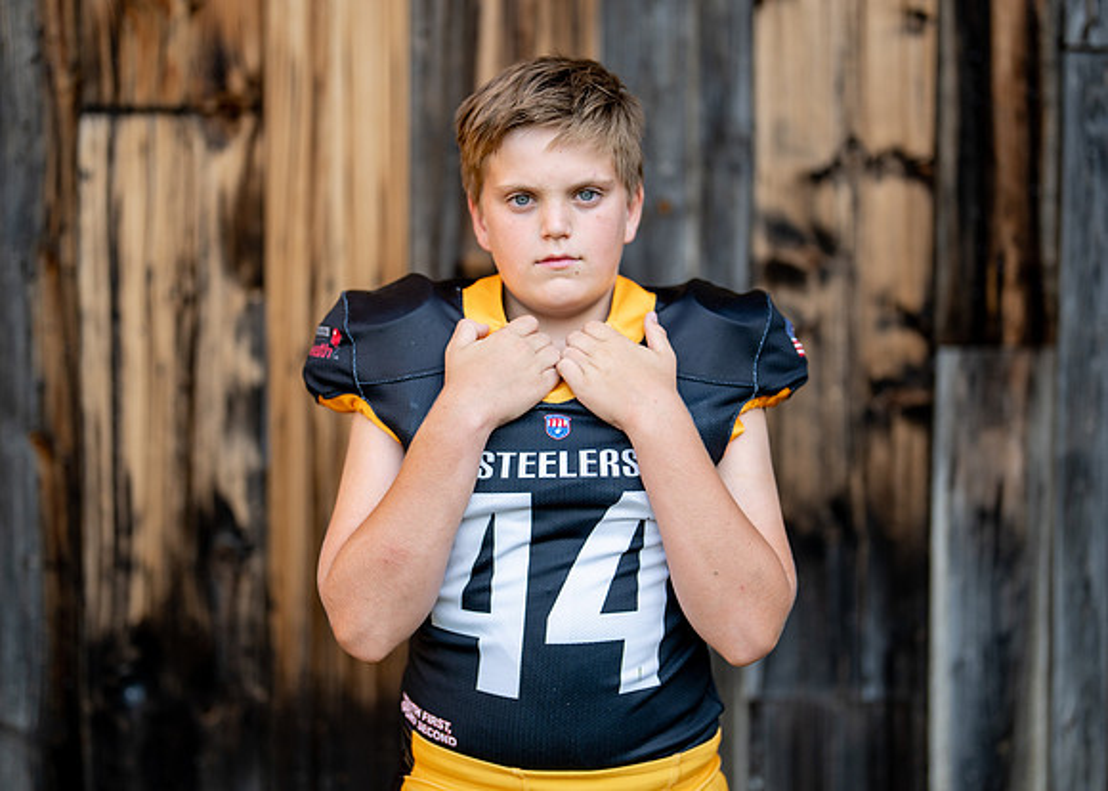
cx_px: 564
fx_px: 1843
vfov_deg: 24.2
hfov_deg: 33.5
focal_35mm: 59
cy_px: 390
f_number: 1.2
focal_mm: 50
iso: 100
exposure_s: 1/2000
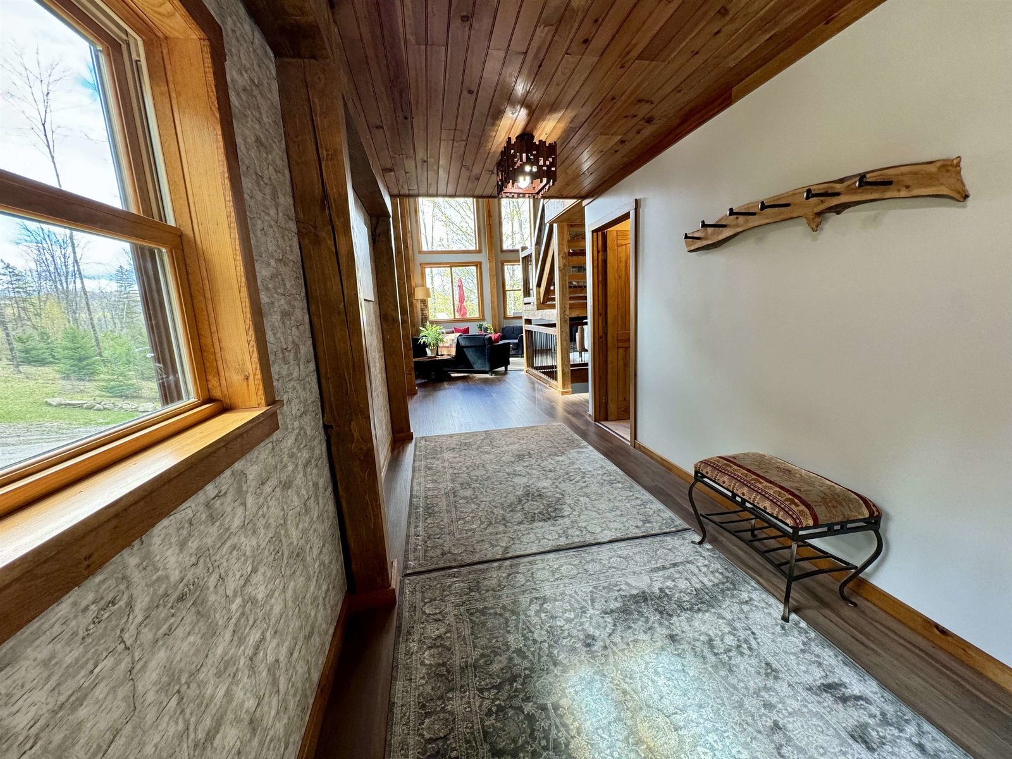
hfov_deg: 102.1
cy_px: 380
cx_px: 506
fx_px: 409
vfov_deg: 85.7
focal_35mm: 14
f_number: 2.2
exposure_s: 1/62
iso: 200
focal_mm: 2.22
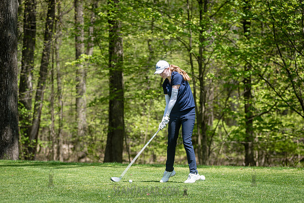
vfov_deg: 12.2
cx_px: 152
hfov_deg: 18.3
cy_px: 102
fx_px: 946
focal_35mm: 112
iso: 100
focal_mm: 112
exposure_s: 1/500
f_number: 3.5
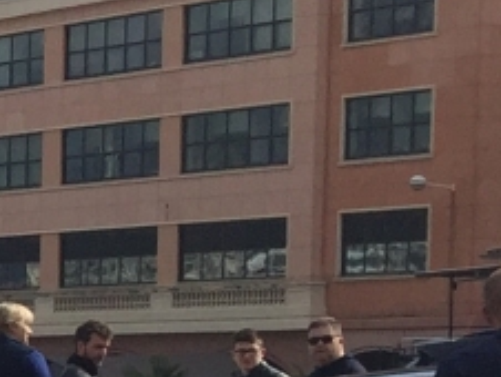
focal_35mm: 205
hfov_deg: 8.1
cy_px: 681
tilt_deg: -6.0
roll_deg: +0.2
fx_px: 2970
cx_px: -1046
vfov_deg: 7.1
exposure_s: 1/2825
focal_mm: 4.15
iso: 32
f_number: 2.2
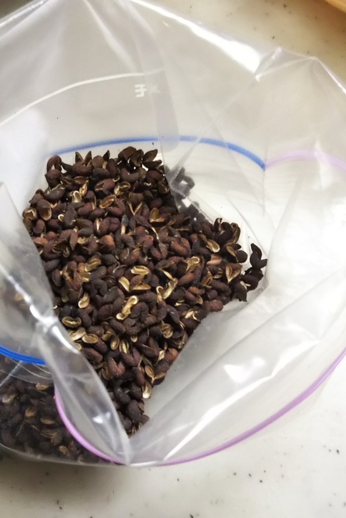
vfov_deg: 46.4
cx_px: 89
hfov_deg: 31.4
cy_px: 261
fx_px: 605
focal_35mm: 42
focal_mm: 4
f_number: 2.2
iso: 250
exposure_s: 1/20
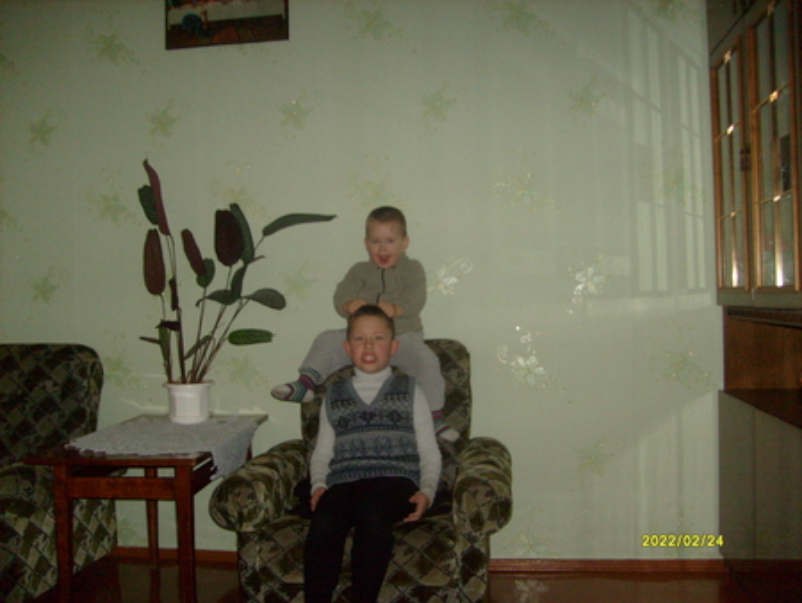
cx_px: 401
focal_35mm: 35
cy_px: 302
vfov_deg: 40.7
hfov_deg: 52.6
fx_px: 811
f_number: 2.8
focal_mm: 5.8
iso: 100
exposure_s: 1/45
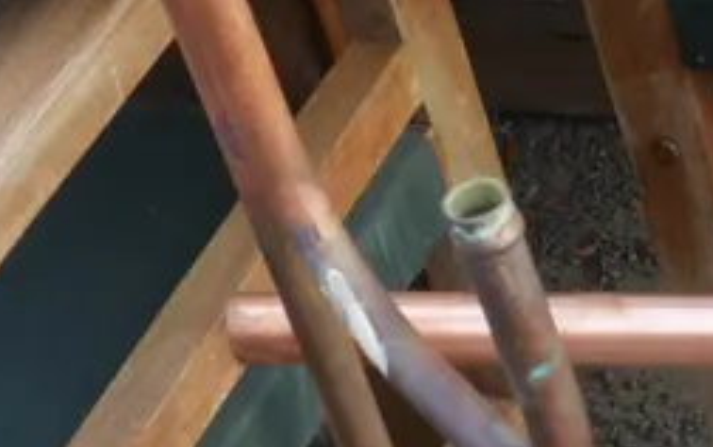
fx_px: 3015
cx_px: 1248
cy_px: 902
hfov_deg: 12.4
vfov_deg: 8.1
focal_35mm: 155
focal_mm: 18
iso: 800
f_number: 10
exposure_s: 1/60
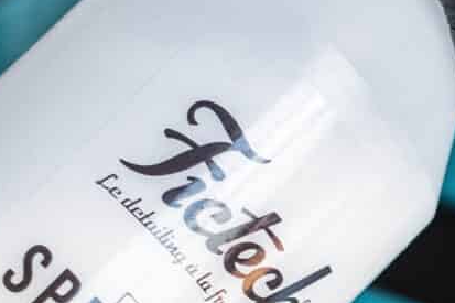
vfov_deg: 6.2
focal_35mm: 217
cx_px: 566
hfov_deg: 9.3
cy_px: 489
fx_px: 2741
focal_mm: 23
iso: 320
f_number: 2
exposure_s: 1/160
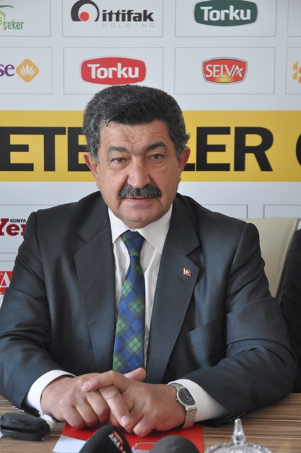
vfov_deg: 21.9
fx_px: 1169
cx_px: 150
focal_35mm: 93
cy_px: 226
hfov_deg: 14.7
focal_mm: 62
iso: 1250
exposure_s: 1/125
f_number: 4.5
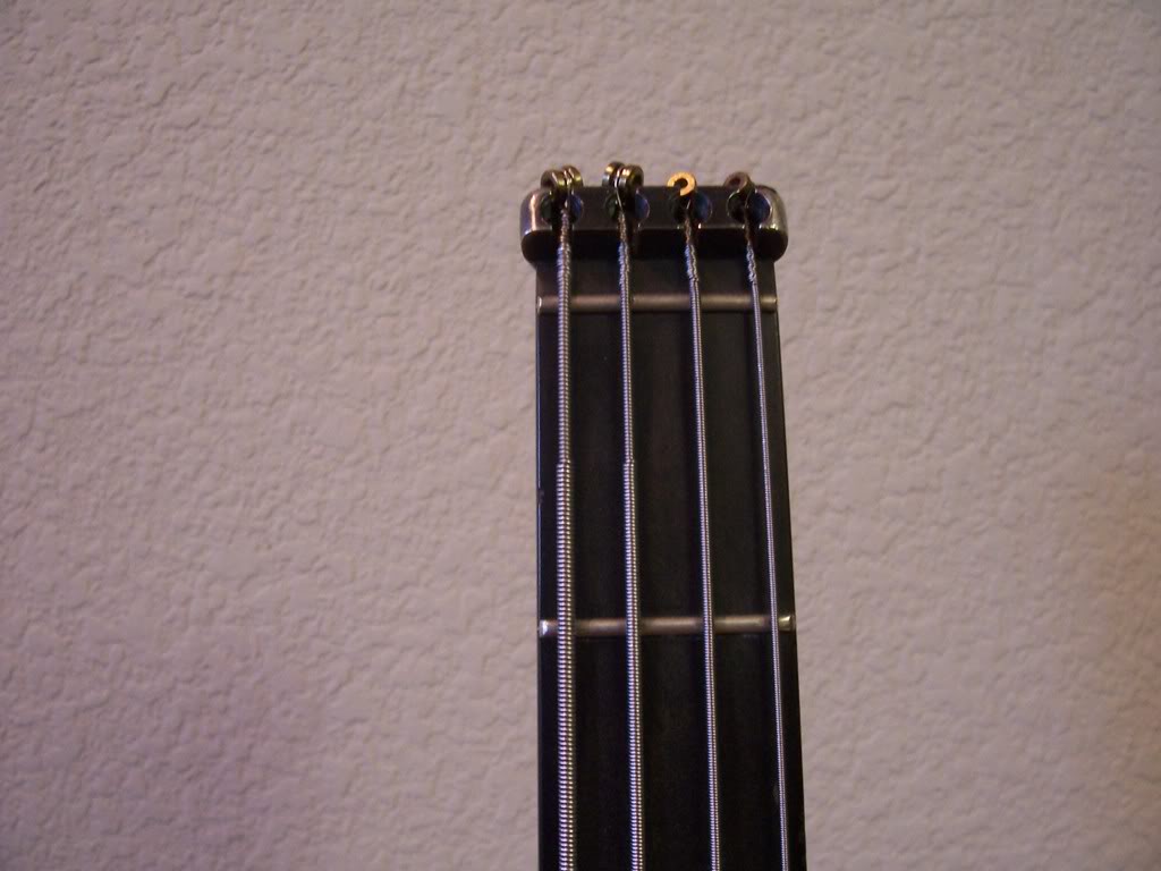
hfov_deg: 54.0
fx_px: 1140
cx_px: 580
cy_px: 436
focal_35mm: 34
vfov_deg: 41.8
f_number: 2.7
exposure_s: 1/10
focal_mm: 5.6
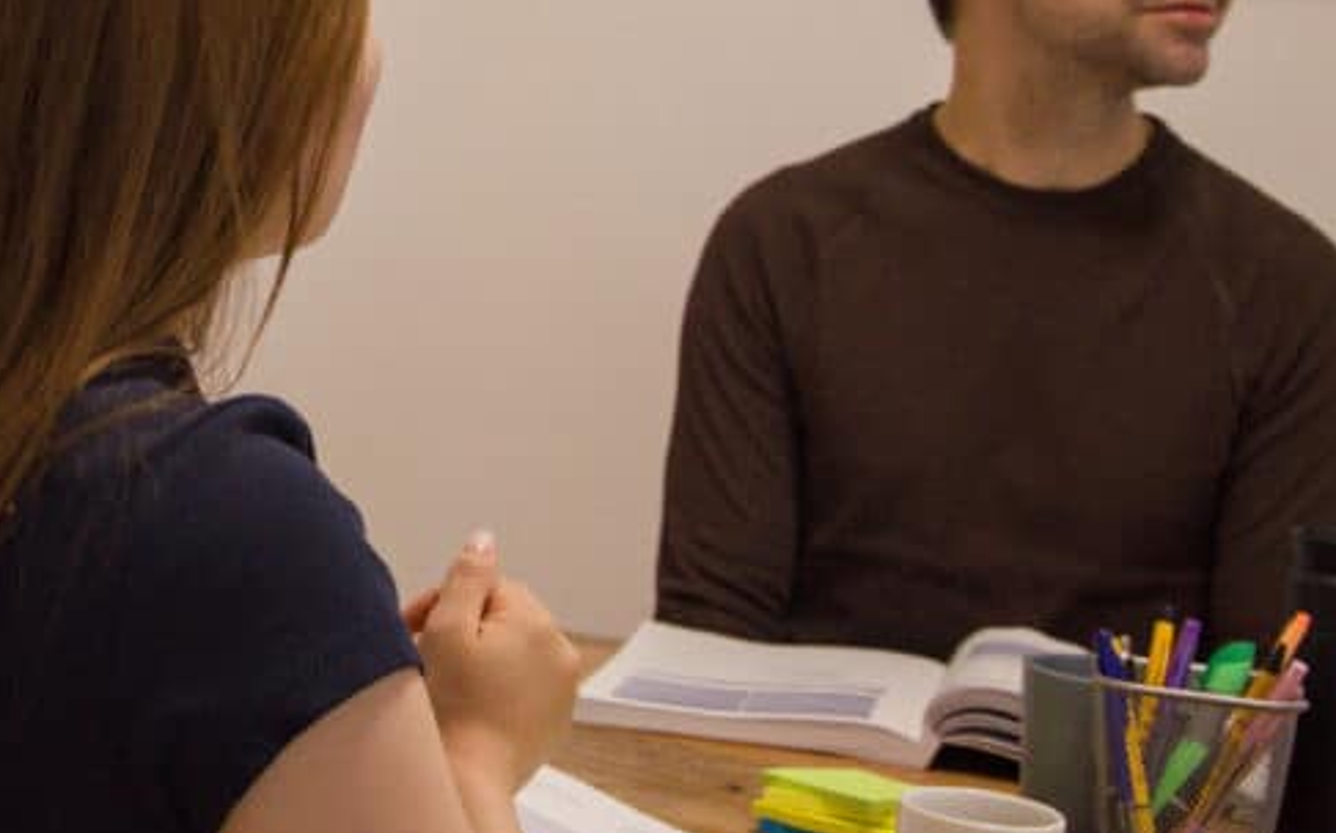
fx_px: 3748
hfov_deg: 19.9
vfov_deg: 12.6
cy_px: 92
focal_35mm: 103
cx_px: 198
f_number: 4.5
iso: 1000
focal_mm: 32
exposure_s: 1/100
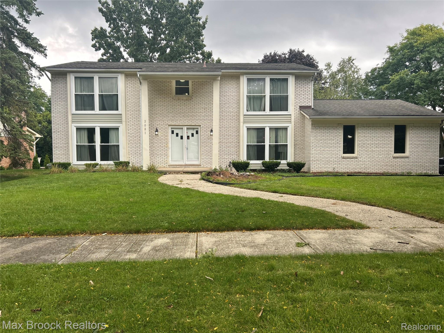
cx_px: 222
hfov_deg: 67.3
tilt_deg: -2.6
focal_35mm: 26
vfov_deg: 53.1
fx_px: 333
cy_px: 166
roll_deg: +0.6
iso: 50
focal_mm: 5.7
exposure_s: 1/628
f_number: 1.5
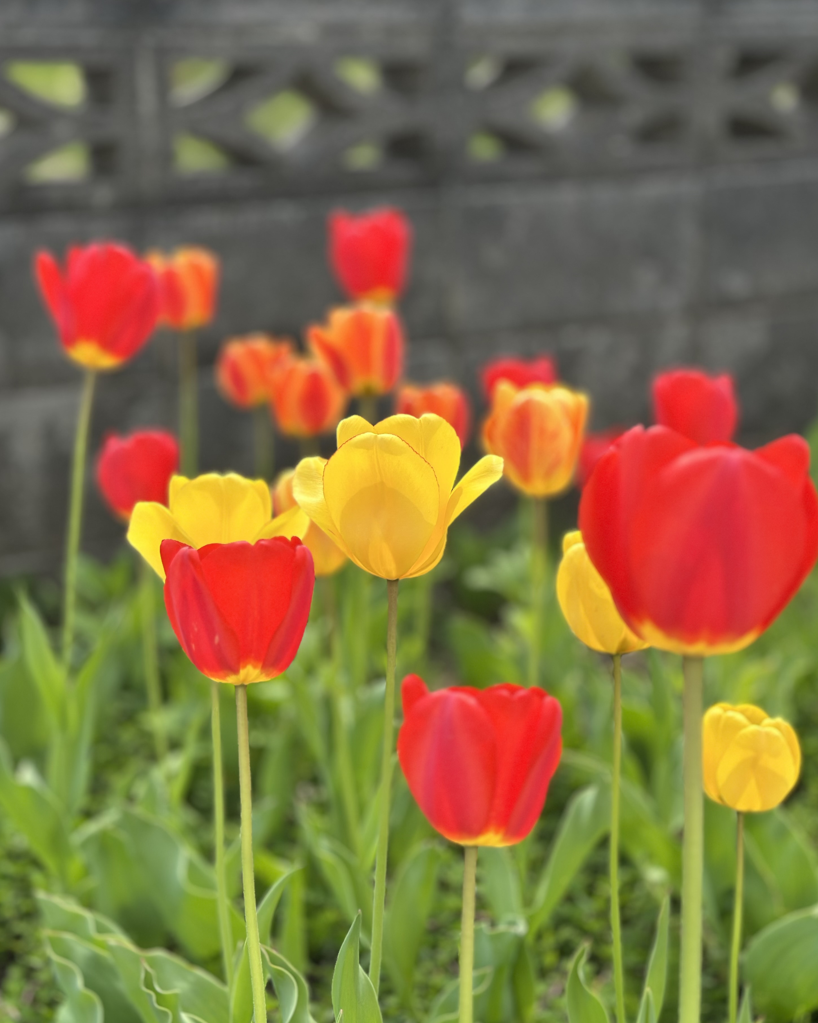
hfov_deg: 29.1
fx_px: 1574
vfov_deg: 36.0
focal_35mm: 52
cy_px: 473
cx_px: 422
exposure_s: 1/3155
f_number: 1.78
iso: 80
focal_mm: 6.86
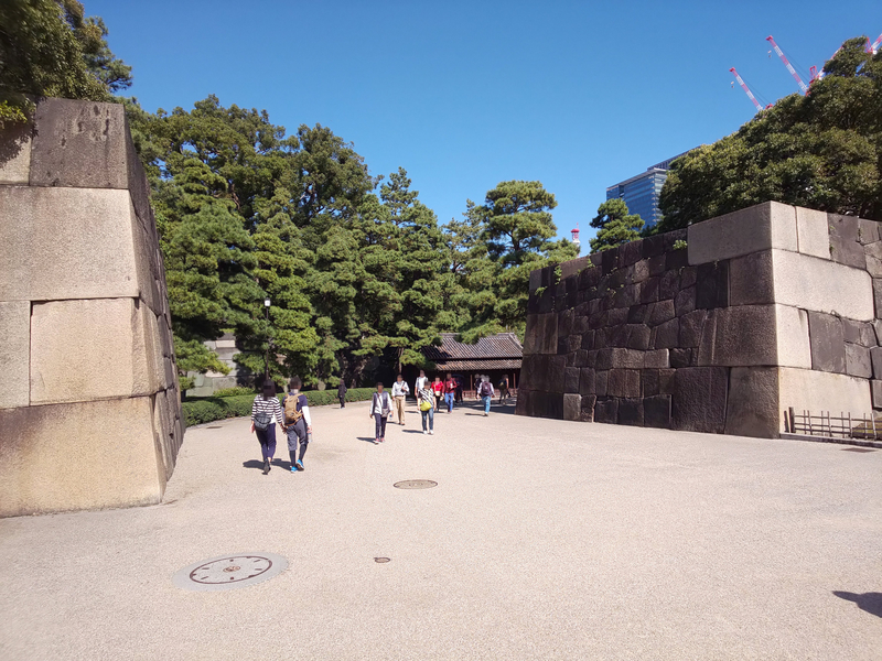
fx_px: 510
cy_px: 330
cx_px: 441
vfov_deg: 66.0
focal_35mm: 20
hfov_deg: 81.7
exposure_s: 1/783
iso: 28
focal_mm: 3.45
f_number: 1.94
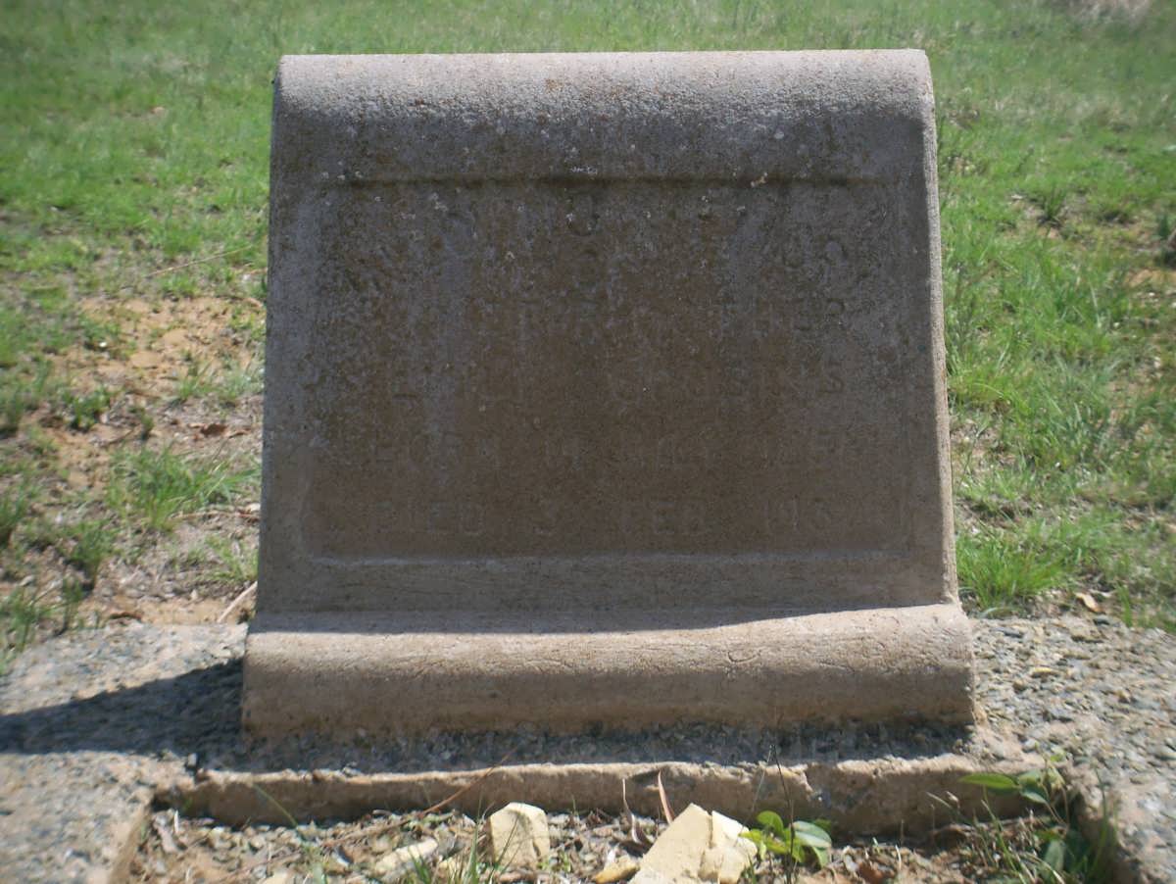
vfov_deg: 20.2
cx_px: 588
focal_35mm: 73
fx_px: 2482
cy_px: 442
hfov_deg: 26.7
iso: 64
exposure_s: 1/500
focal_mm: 12.2
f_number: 4.1
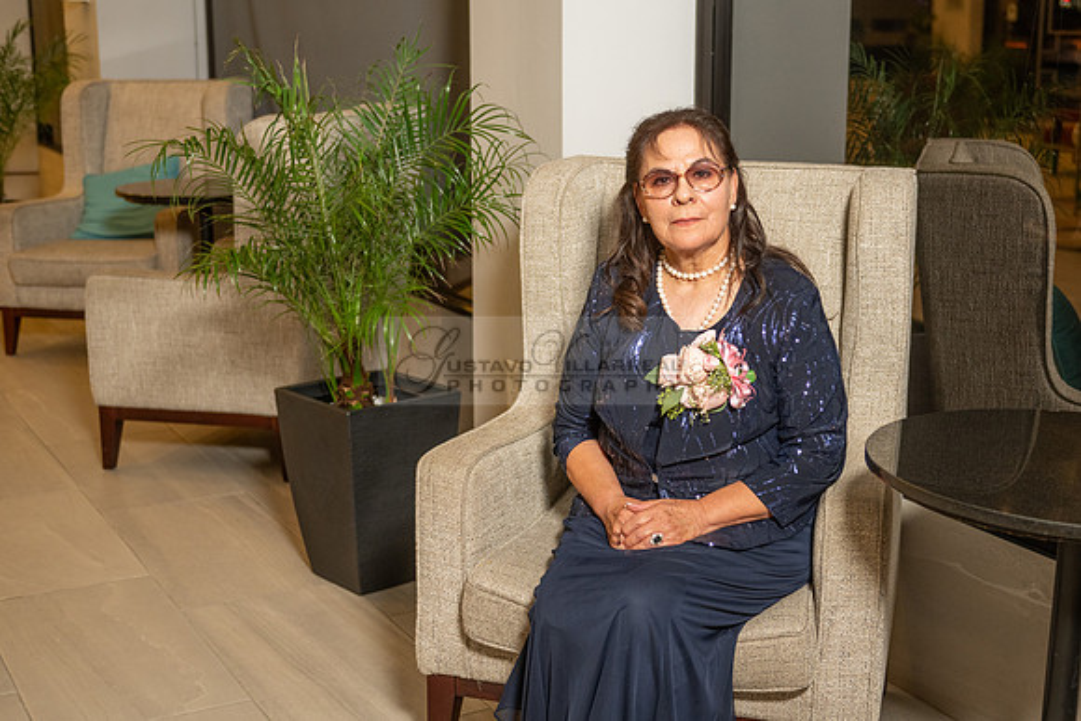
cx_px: 619
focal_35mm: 50
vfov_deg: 27.2
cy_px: 343
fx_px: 1490
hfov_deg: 39.8
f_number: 2.8
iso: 640
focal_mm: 38
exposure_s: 1/125
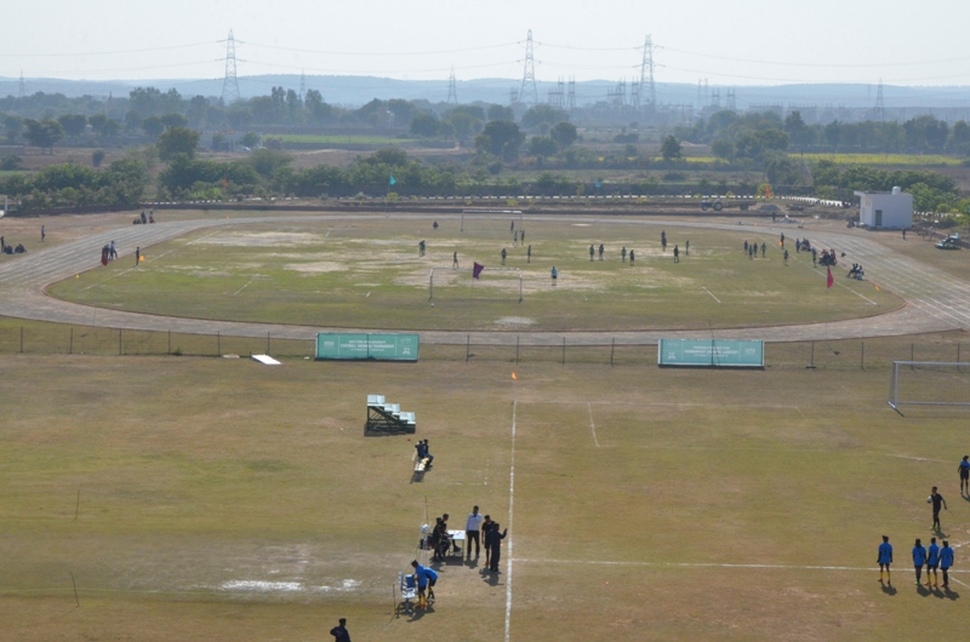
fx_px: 2097
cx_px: 485
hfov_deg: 26.0
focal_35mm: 78
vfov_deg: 17.4
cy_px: 321
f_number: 16
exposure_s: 1/1000
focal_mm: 52
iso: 1600
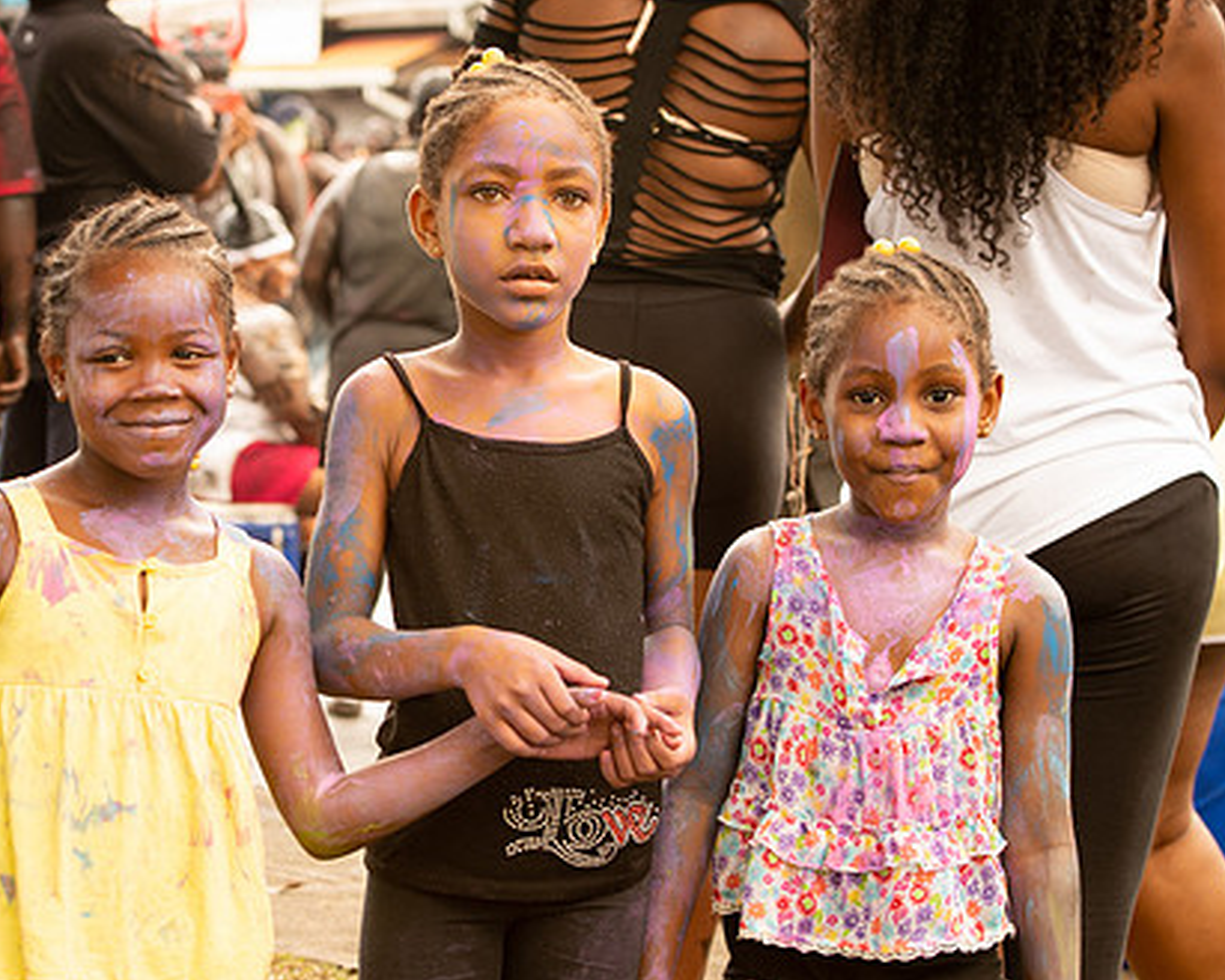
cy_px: 507
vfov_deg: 11.8
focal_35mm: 131
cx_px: 417
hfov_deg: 14.7
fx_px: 4751
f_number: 5.6
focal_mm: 70
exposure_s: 1/160
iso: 500
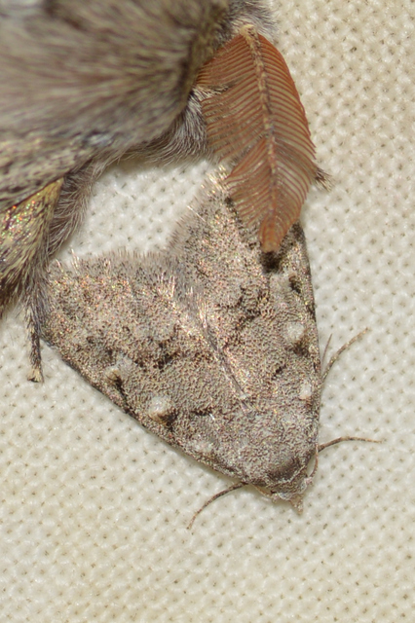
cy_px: 312
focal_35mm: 150
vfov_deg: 13.7
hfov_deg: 9.1
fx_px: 2596
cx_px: 208
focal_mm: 100
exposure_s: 1/200
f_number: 11
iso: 100
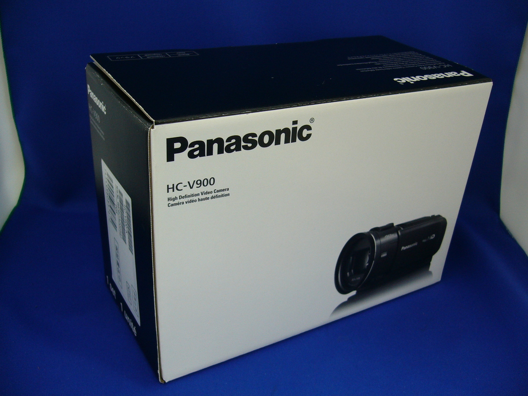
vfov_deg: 40.7
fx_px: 534
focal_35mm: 35
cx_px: 264
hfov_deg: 52.6
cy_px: 198
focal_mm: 5.8
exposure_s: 1/30
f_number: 2.8
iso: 100
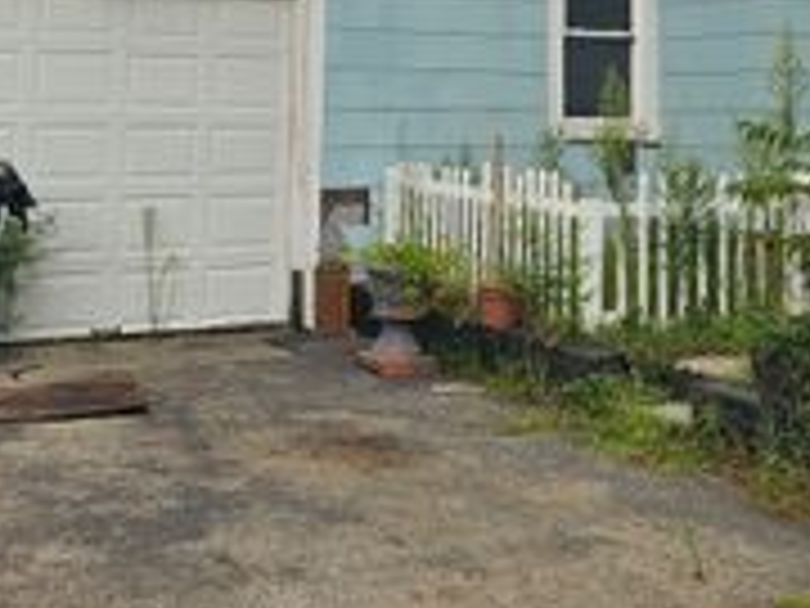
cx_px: 531
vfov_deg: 21.6
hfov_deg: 30.1
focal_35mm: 64
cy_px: -74
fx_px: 1498
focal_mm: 6.3
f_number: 1.7
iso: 10
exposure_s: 1/210
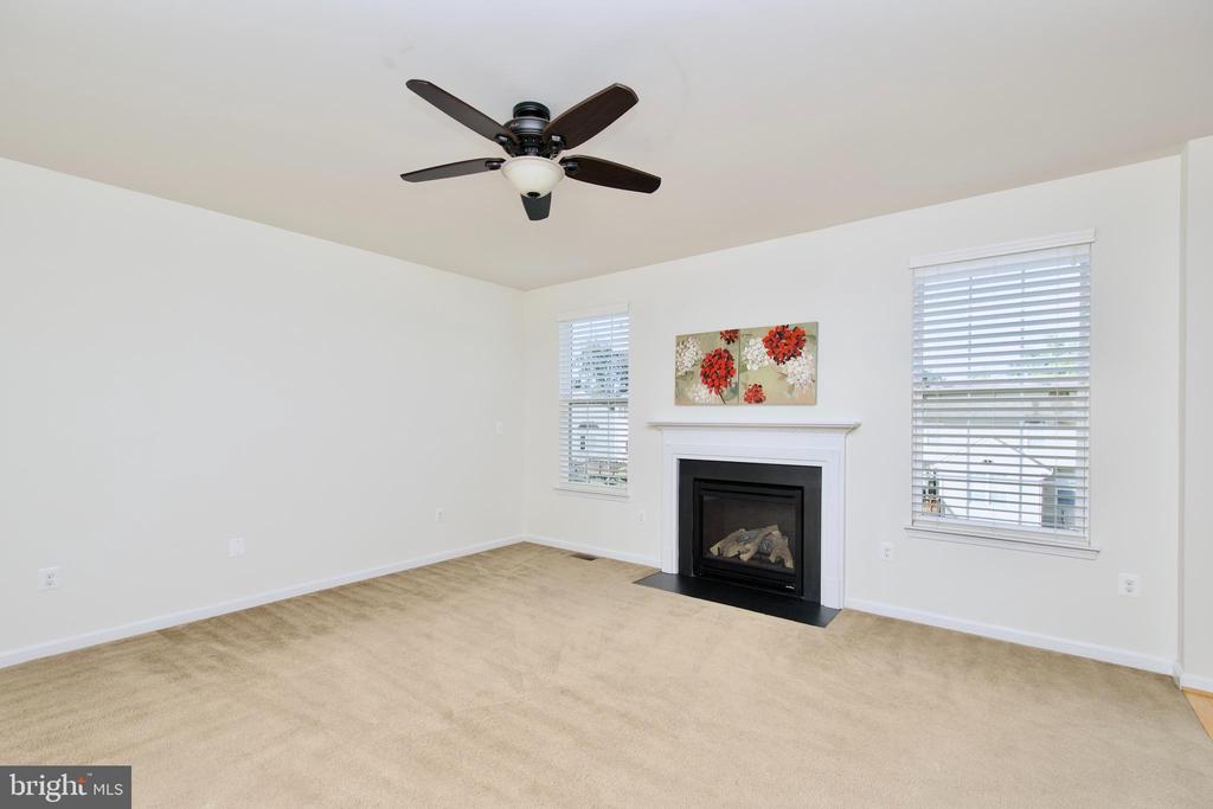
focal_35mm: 15
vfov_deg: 77.3
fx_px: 505
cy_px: 404
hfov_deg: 100.4
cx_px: 606
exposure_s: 1/160
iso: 320
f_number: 7.1
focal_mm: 10
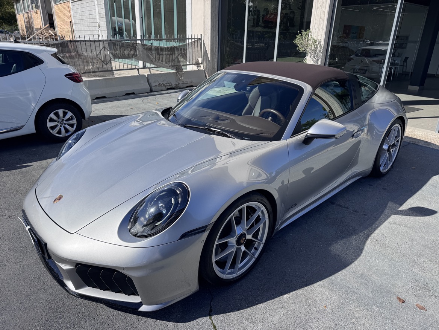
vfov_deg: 56.8
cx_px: 220
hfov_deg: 71.6
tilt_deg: -21.1
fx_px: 304
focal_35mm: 24
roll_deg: -0.6
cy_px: 165
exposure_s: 1/4310
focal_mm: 6.76
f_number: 1.78
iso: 80
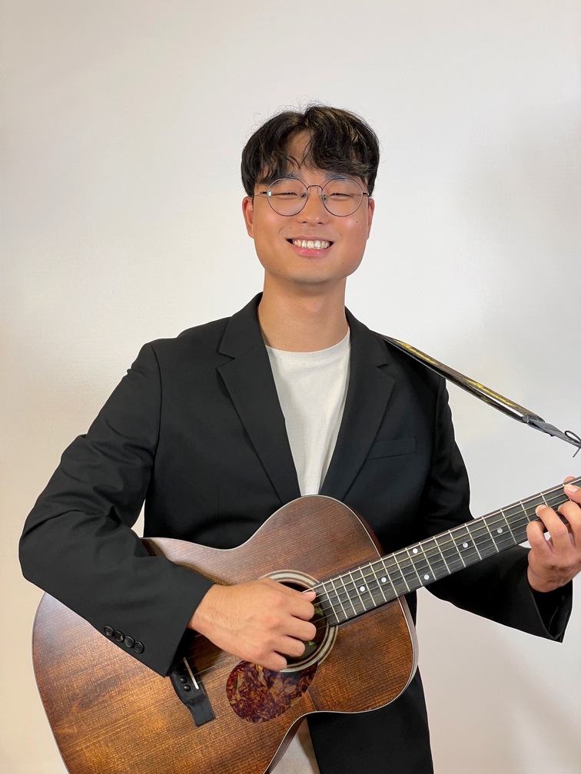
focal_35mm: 52
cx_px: 290
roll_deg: +1.5
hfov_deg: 28.0
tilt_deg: -0.1
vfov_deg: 36.8
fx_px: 1164
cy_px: 387
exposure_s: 1/120
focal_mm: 6
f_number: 2
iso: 80
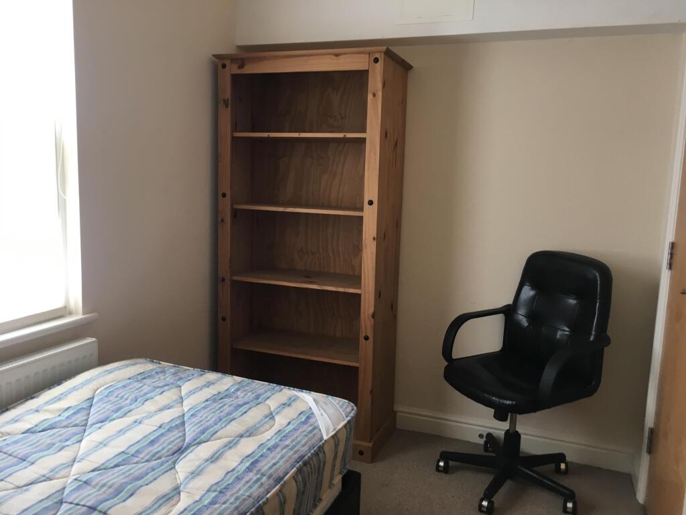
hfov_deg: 61.7
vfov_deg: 48.2
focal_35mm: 29
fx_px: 575
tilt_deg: -8.3
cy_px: 258
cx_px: 343
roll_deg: -1.6
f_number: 2.2
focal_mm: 4.15
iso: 64
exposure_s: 1/33
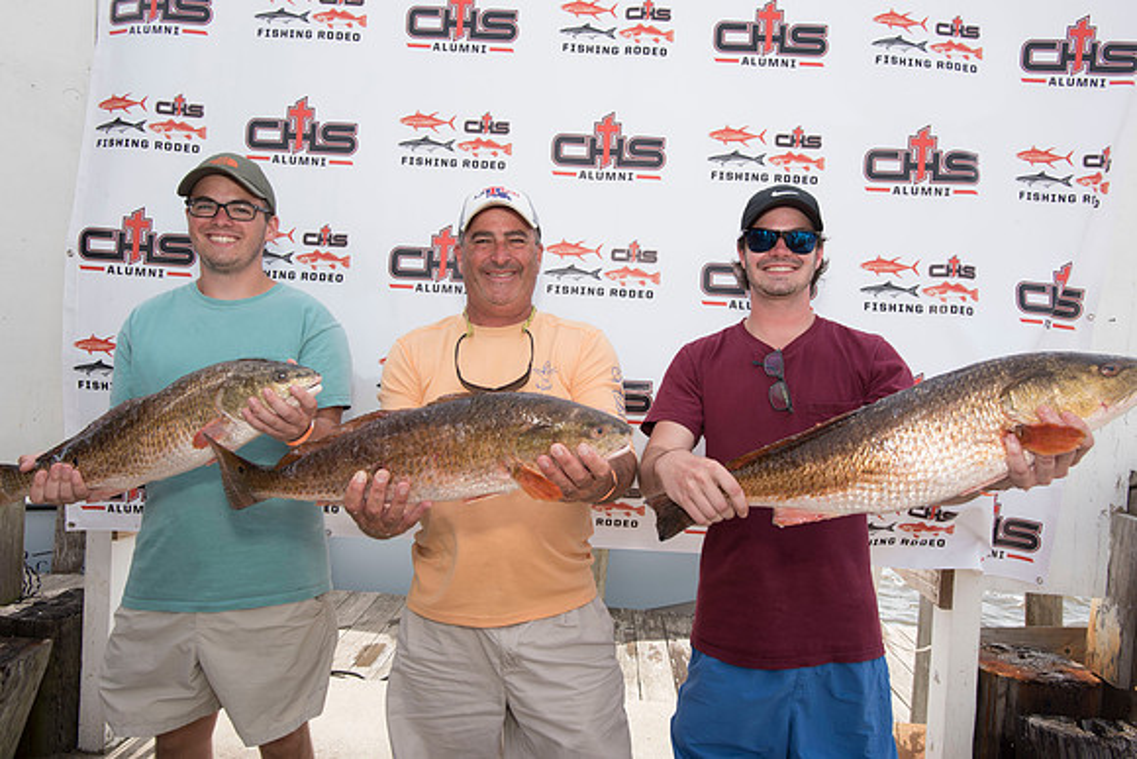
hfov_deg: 73.7
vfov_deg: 53.2
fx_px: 758
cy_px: 380
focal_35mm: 24
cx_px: 568
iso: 250
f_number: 9
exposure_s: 1/250
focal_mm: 24
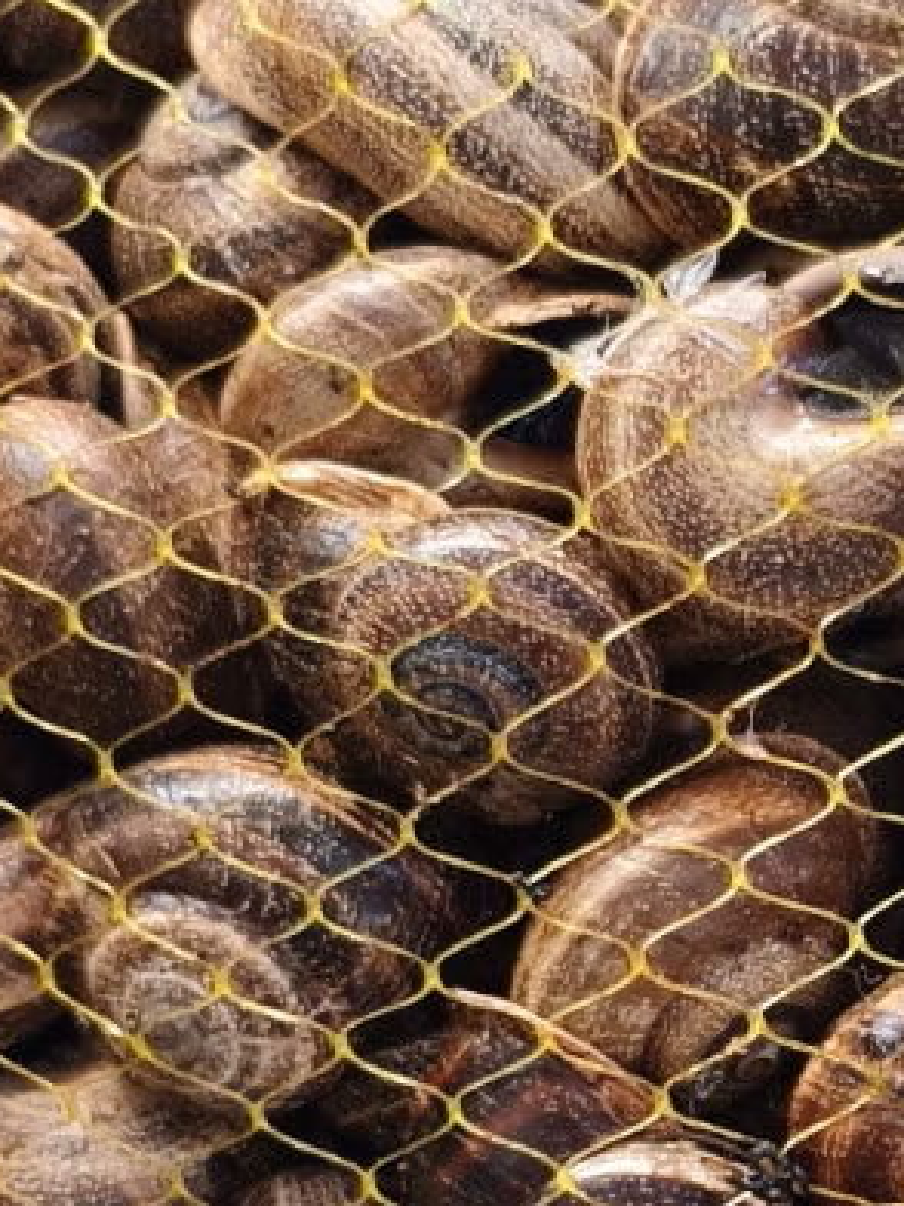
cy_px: 1058
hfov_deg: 13.6
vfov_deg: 18.3
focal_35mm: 106
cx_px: 1082
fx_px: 3691
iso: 500
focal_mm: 4.9
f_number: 1.5
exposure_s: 1/50
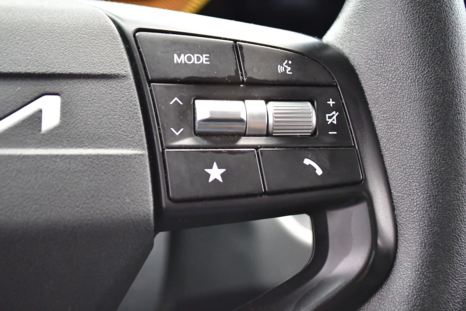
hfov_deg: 35.1
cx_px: 233
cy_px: 156
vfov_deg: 23.8
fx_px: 738
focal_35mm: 57
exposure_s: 1/30
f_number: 5
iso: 7200
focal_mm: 38
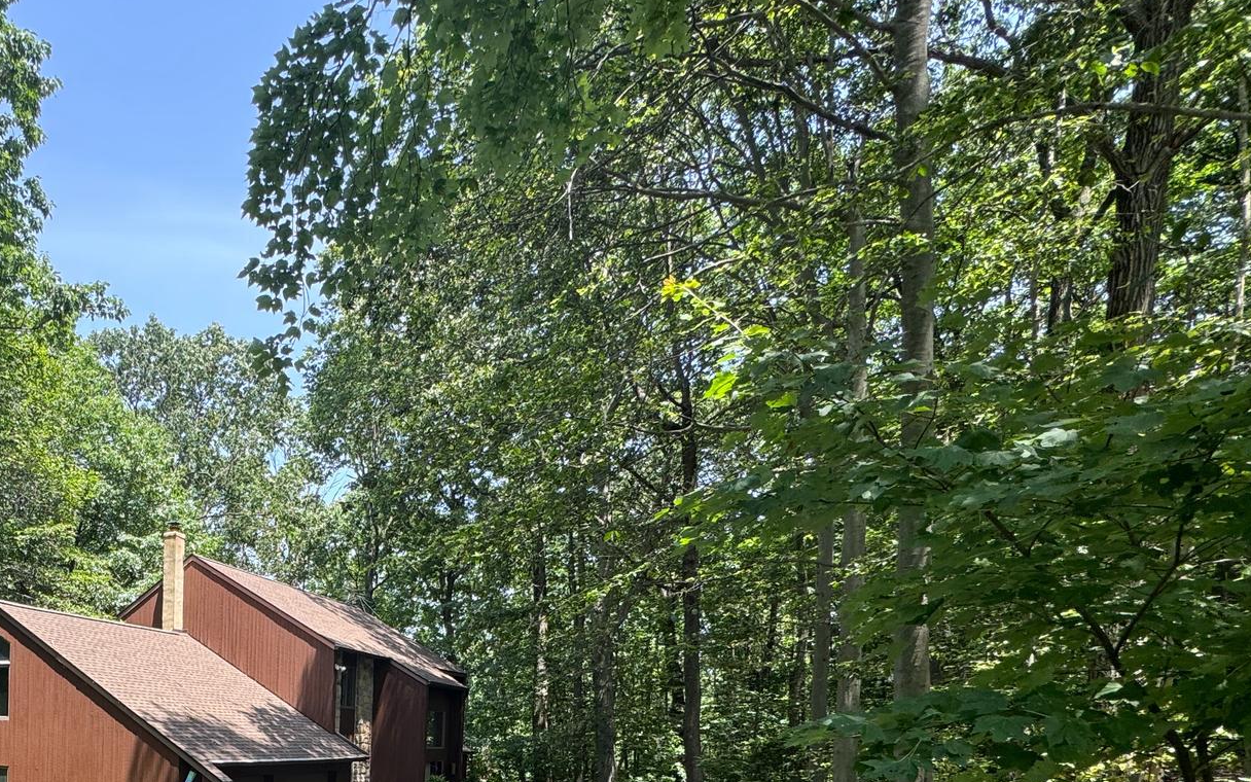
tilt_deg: -4.2
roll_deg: -2.2
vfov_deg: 42.7
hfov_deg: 65.0
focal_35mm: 25
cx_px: 224
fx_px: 852
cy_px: 778
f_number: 2.2
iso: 40
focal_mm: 2.22
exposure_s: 1/166
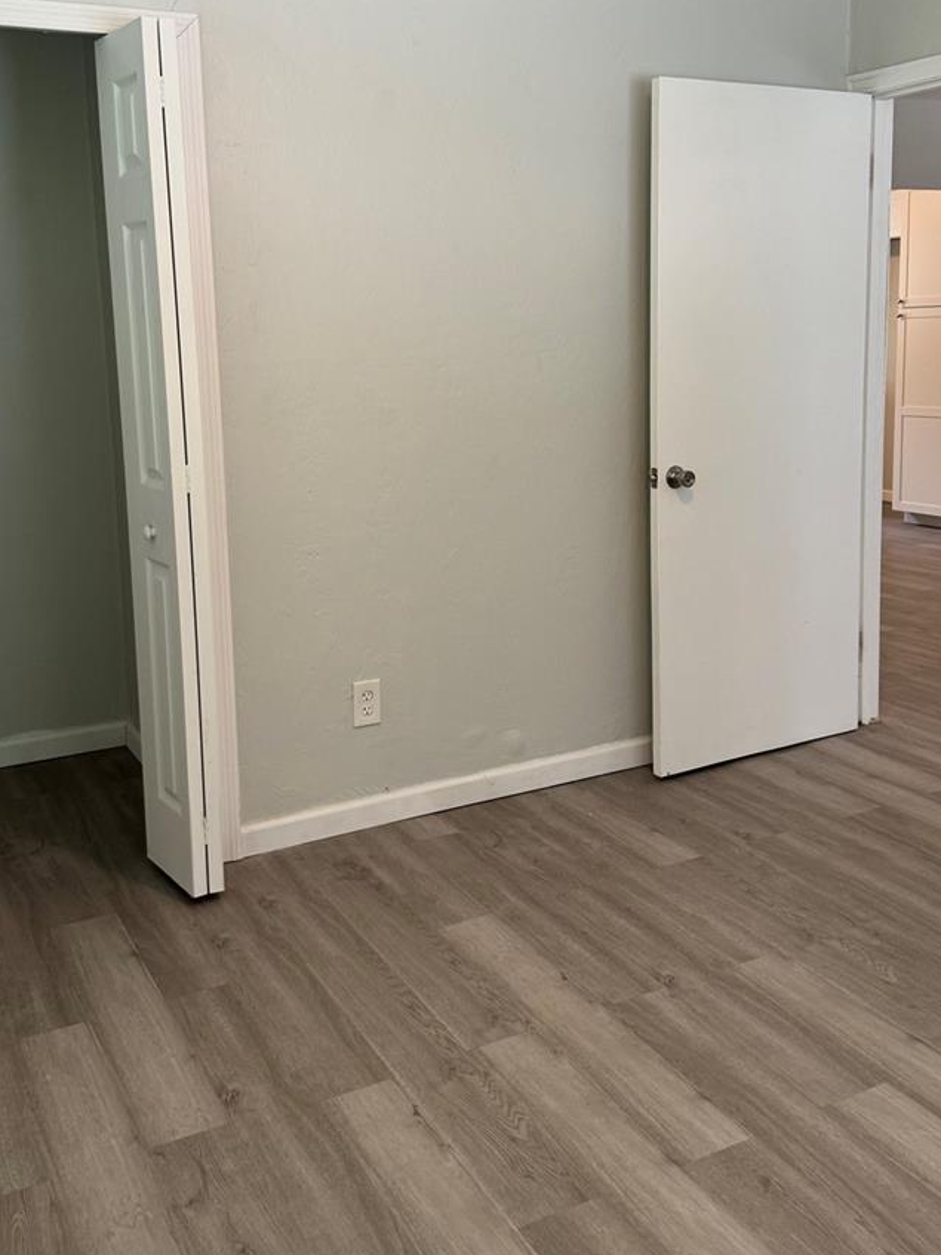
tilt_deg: -8.6
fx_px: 1233
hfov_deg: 41.8
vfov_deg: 53.5
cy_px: 489
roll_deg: +1.3
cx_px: 452
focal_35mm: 34
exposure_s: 1/60
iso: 160
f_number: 1.78
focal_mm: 6.76
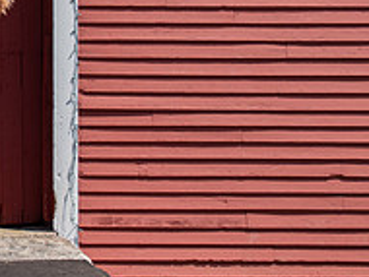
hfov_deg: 16.3
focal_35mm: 110
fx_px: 1174
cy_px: 20
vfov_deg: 13.4
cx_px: -184
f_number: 5.6
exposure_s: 1/250
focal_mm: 25
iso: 100
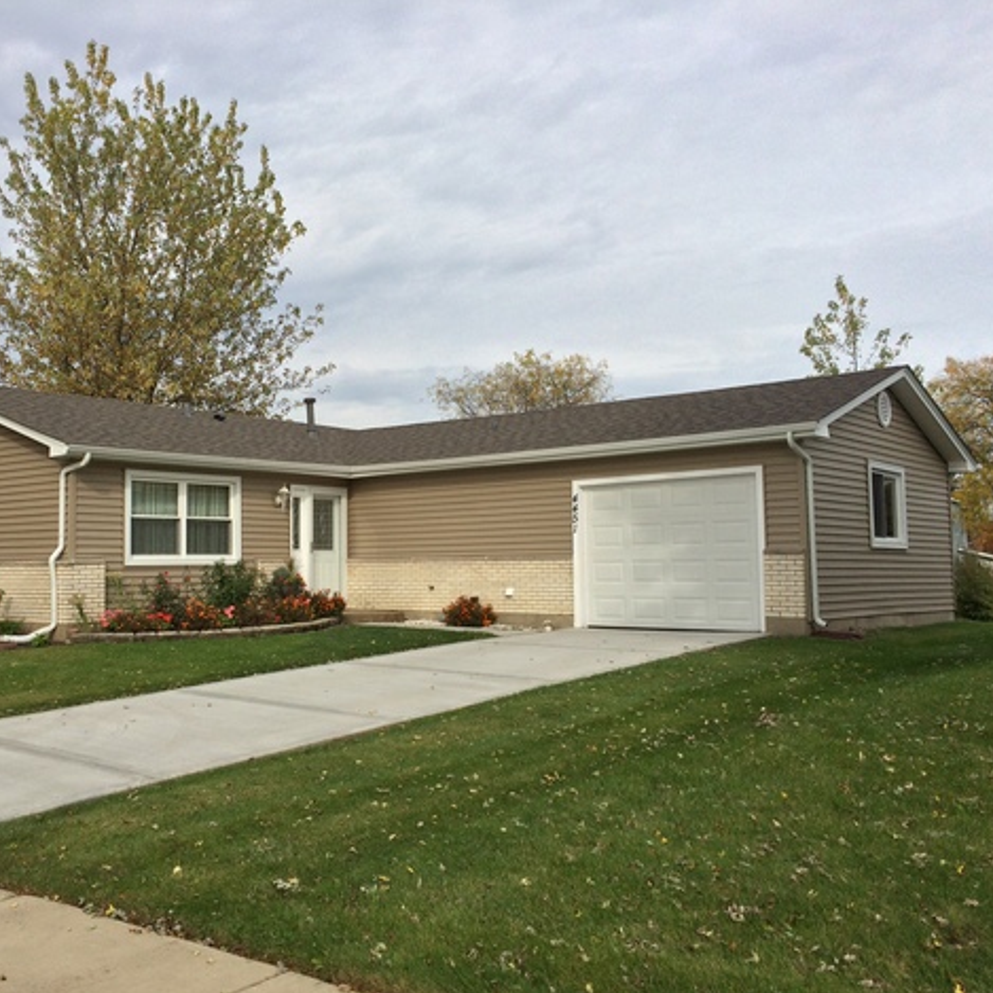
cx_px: 356
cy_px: 504
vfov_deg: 47.2
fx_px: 1136
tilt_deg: +3.9
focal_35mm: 35
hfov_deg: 46.7
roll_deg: +1.2
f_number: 2.2
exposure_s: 1/1709
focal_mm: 4.15
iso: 32
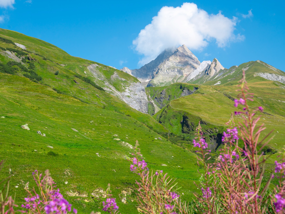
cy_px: 107
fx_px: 490
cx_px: 142
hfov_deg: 32.4
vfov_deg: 24.6
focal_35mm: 60
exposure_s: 1/320
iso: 250
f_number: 10
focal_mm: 55
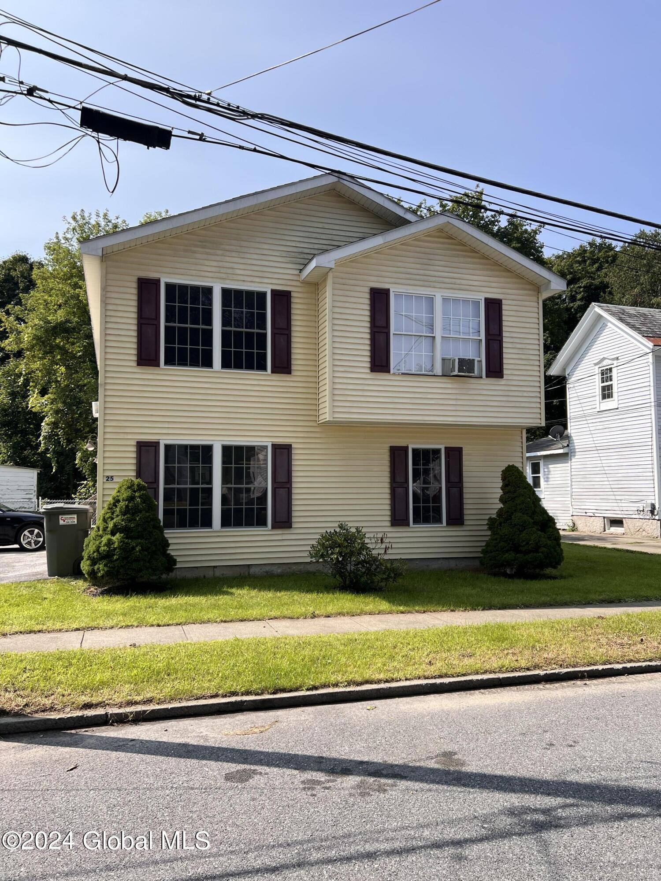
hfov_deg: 53.1
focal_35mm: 26
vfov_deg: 67.3
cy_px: 440
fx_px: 662
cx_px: 330
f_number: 1.5
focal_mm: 5.7
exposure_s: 1/3077
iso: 50
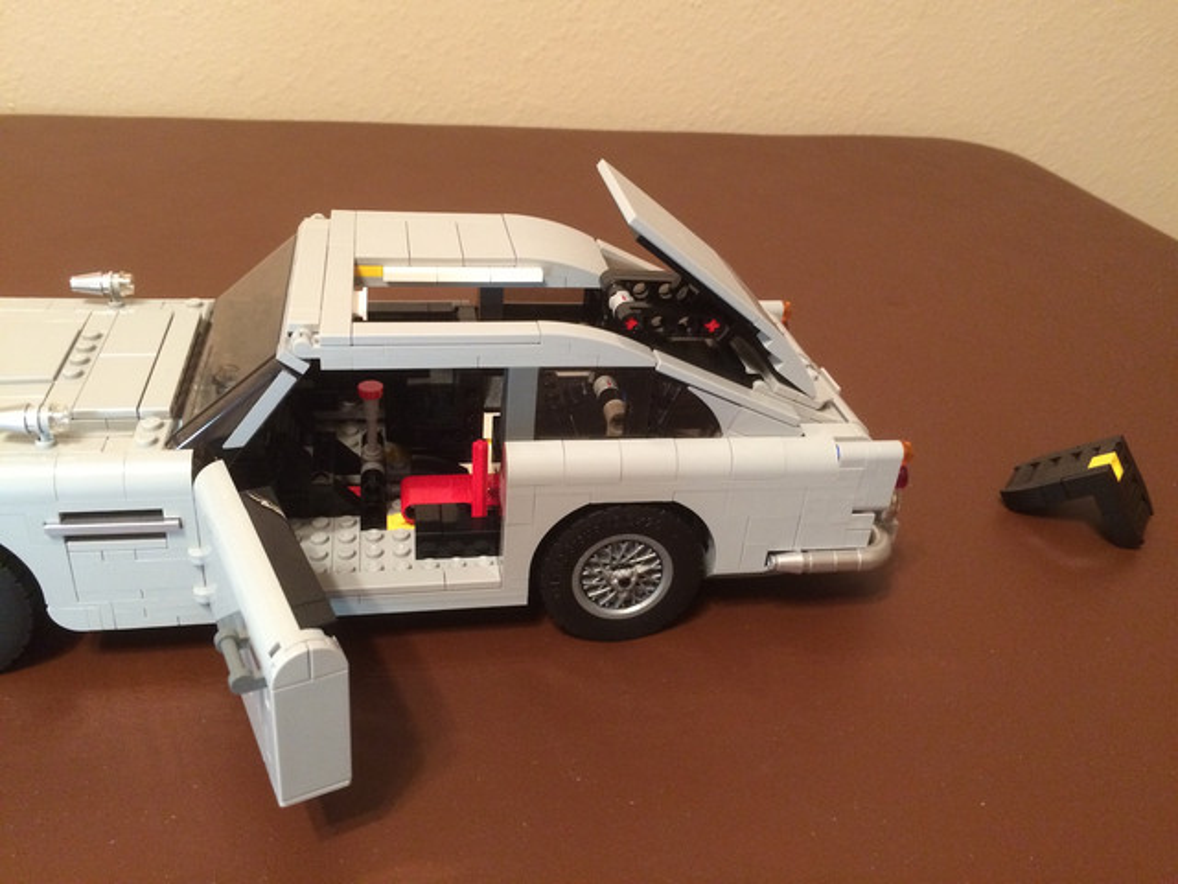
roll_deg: -4.2
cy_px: 442
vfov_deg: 48.2
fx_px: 987
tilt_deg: -32.4
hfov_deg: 61.7
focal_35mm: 29
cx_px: 589
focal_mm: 4.15
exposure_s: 1/17
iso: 320
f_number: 2.2
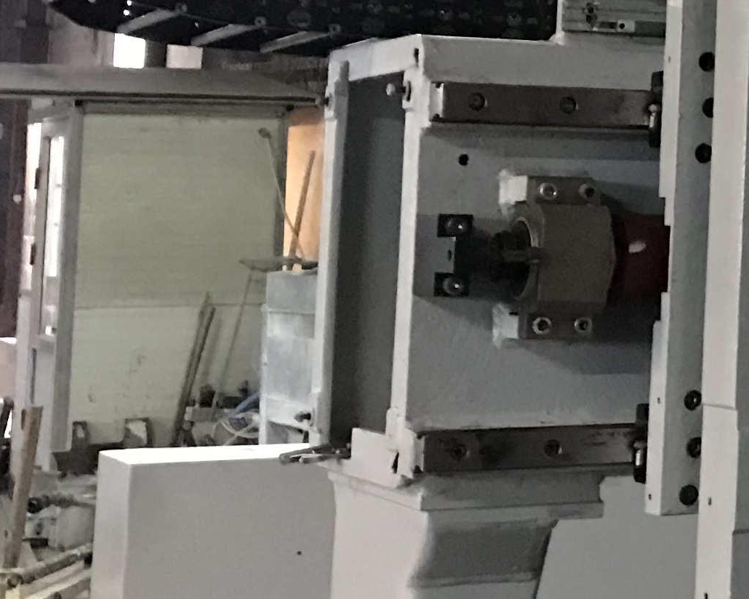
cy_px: -10
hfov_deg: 15.6
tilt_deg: +4.8
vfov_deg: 14.2
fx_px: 2372
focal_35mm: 107
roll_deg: -0.6
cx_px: 1305
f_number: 1.8
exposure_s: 1/5
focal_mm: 3.99
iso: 100
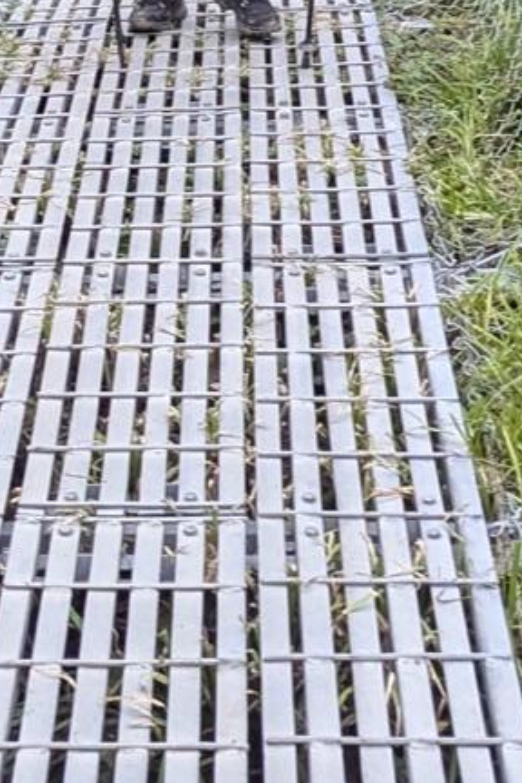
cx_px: 287
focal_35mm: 111
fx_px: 2414
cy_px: -705
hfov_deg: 12.3
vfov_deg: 15.4
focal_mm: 6.81
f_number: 1.85
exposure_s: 1/740
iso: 528
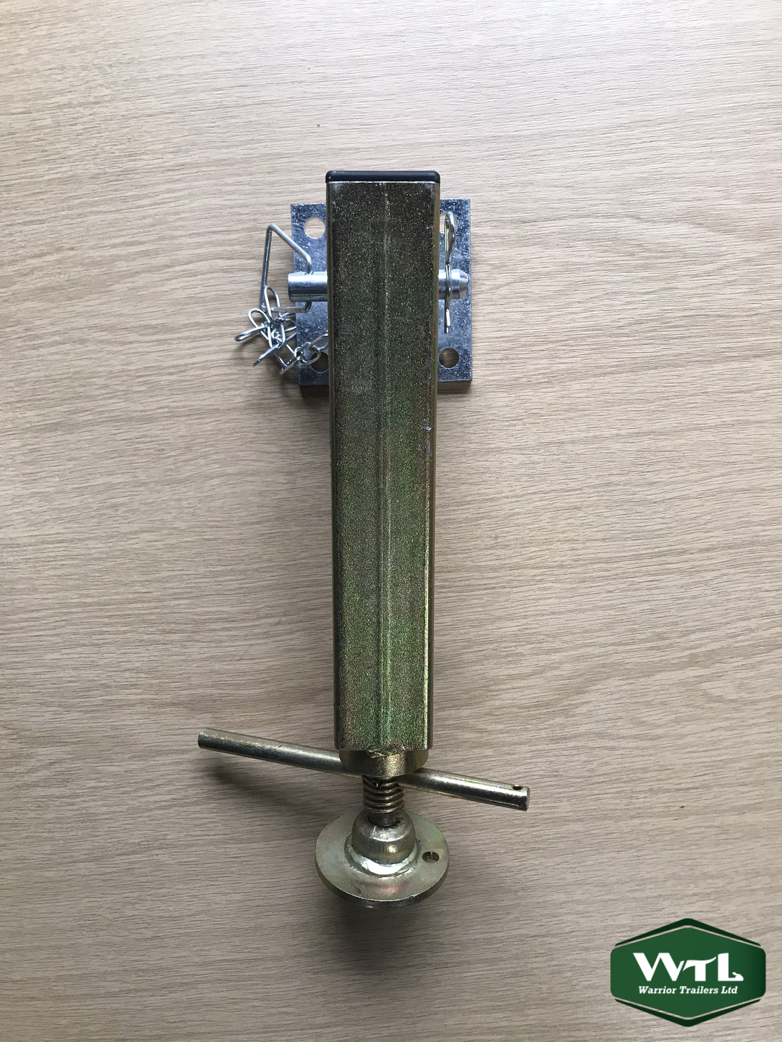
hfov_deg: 49.7
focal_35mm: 28
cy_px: 521
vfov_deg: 63.4
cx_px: 391
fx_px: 843
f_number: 1.8
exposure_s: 1/33
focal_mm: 3.99
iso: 32
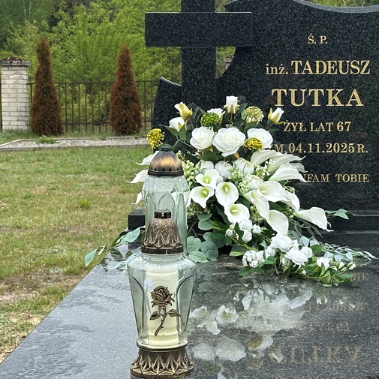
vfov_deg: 20.2
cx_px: 262
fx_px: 1065
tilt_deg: -6.2
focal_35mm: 86
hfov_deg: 20.1
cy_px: 186
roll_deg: +0.2
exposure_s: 1/1475
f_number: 1.78
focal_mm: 6.86
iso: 64
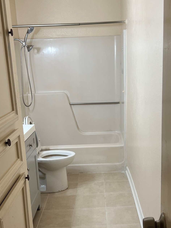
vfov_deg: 44.7
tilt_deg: -10.7
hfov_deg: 34.3
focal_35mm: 42
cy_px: 126
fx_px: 277
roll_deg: +3.7
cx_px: 101
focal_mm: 5.7
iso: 80
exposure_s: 1/60
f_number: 1.5
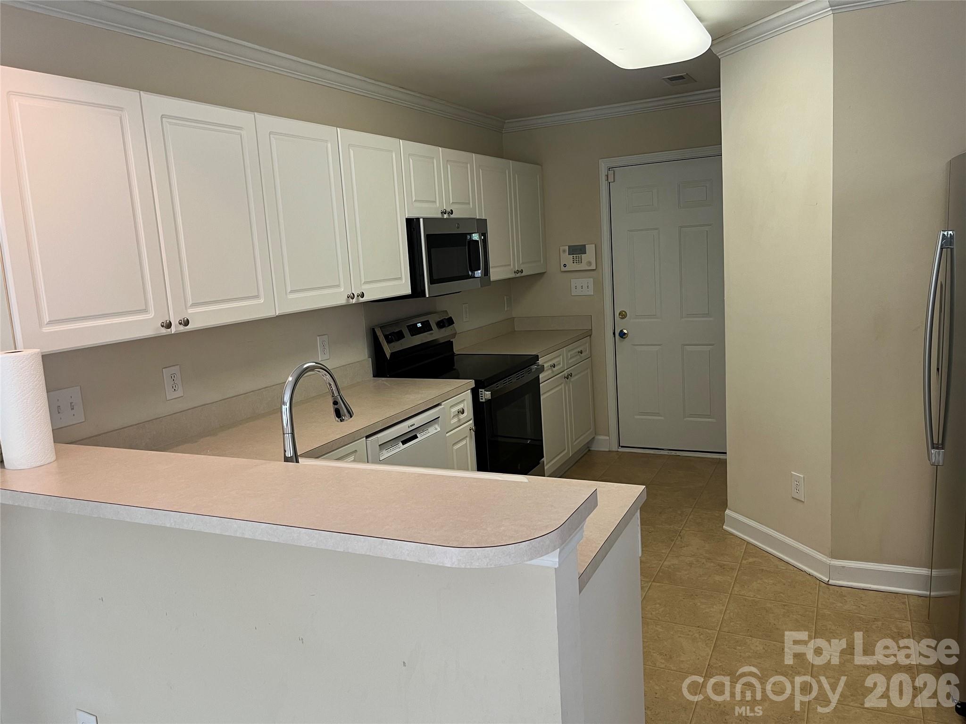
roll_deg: +4.1
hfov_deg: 67.3
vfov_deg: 53.1
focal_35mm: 26
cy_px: 362
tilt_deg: -9.1
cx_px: 483
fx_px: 726
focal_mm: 5.1
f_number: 1.6
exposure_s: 1/60
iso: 100
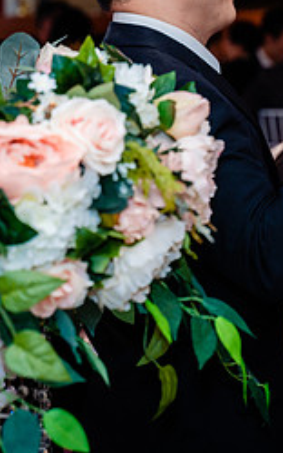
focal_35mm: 161
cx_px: 294
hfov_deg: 8.1
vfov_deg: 13.0
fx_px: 1989
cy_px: 111
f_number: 3.5
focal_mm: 68
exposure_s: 1/160
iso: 640
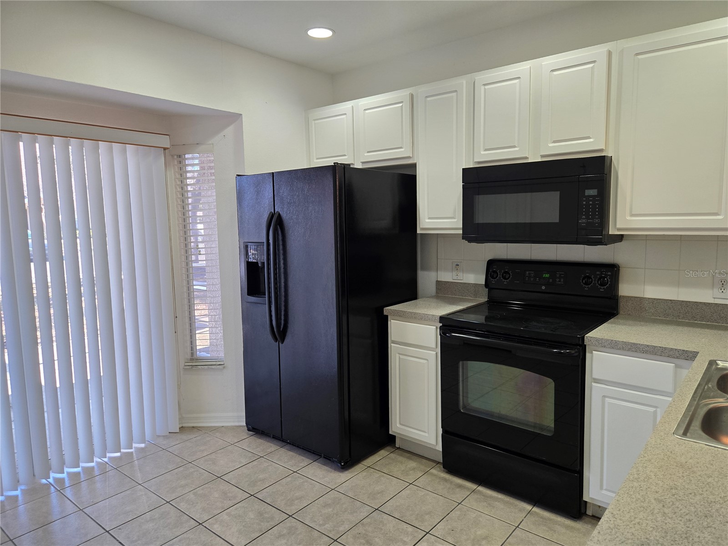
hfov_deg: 73.9
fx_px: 484
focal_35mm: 23
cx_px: 364
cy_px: 273
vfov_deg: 58.9
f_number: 1.8
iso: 125
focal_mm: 5.4
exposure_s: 1/120
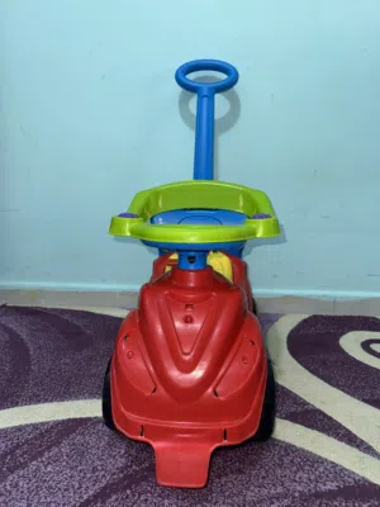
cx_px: 190
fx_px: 351
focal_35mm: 24
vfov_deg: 71.6
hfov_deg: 56.8
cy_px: 254
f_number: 1.78
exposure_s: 1/36
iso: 64
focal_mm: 6.76
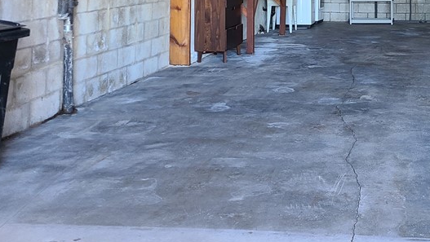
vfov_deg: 20.5
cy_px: -48
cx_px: 357
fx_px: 627
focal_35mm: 55
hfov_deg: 36.3
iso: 160
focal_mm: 5.4
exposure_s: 1/60
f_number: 1.8
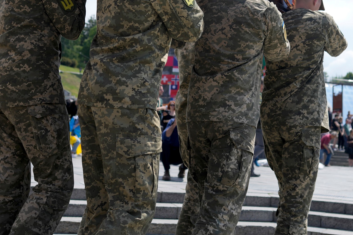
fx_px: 529
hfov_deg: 36.6
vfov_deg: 23.7
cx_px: 229
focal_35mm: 54
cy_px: -16
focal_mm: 24
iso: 100
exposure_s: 1/2000
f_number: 2.8
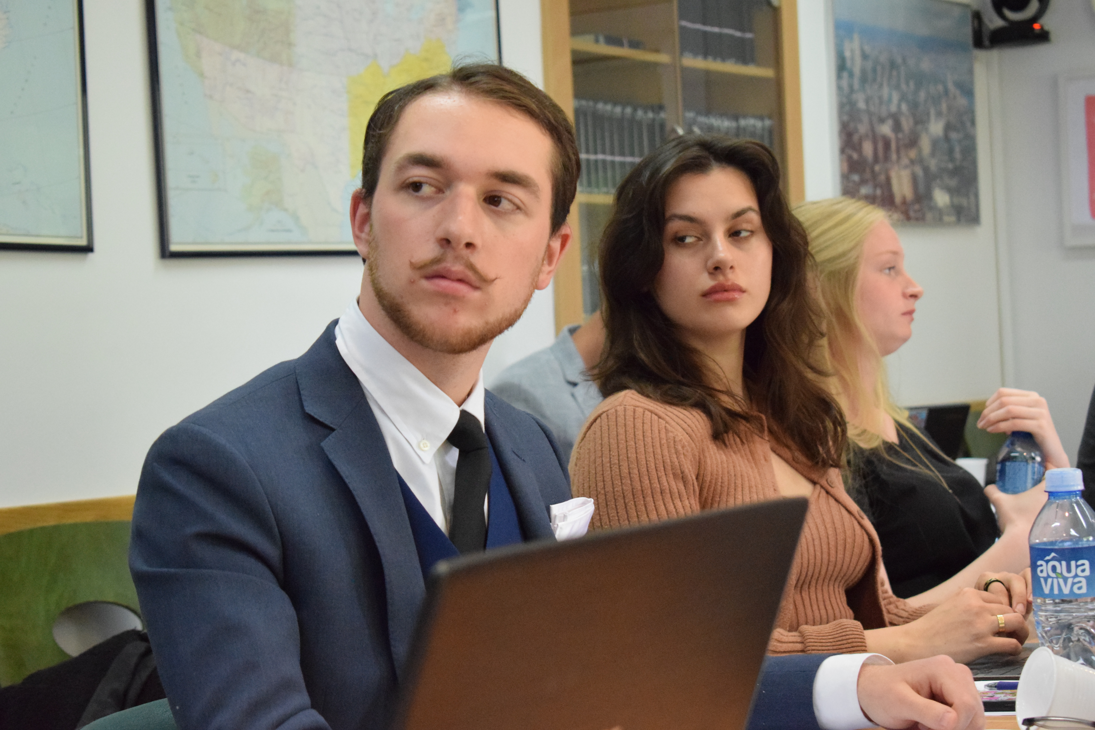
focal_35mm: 82
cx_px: 548
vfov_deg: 16.6
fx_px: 2509
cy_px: 365
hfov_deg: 24.6
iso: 5000
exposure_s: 1/125
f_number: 5.6
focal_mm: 55
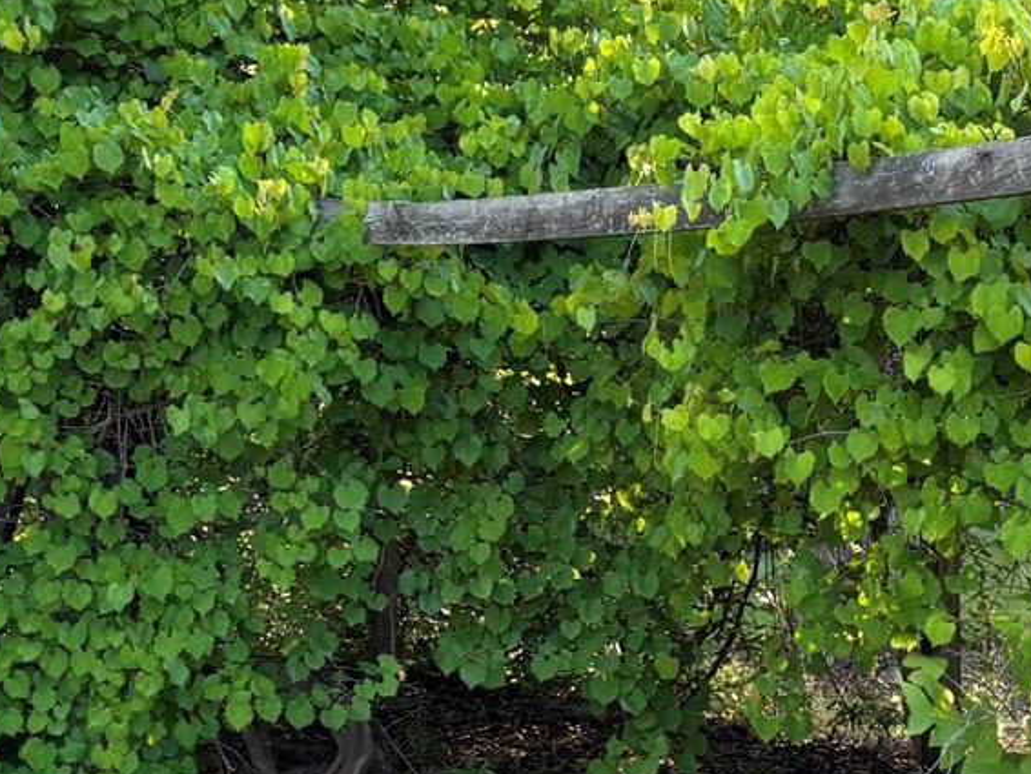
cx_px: 703
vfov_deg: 15.7
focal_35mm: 94
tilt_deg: -8.4
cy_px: 594
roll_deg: +3.6
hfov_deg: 20.8
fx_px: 2801
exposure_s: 1/121
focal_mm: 5.96
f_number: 1.6
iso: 50
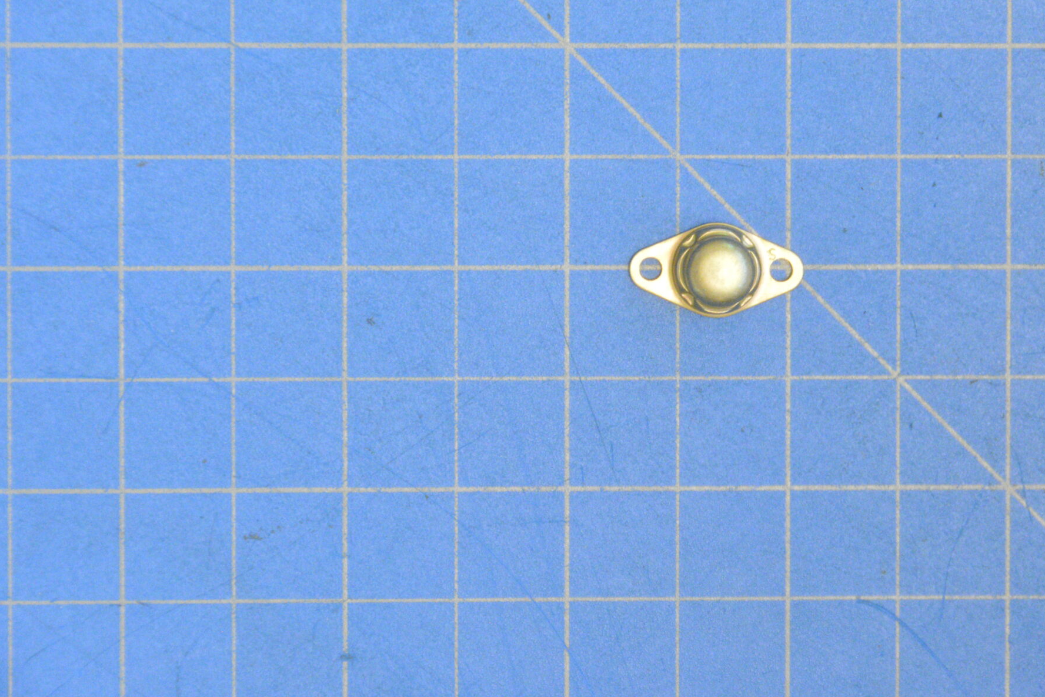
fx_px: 8468
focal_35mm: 292
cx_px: 722
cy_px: 277
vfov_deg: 4.7
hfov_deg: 7.1
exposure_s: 1/8
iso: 6400
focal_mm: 135
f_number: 8
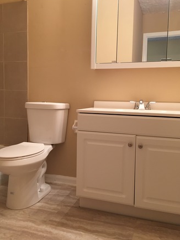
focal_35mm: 32
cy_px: 116
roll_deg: -0.4
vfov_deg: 56.8
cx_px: 90
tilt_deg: -2.8
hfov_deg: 44.1
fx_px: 222
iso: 64
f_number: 2.2
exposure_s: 1/30
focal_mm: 4.15
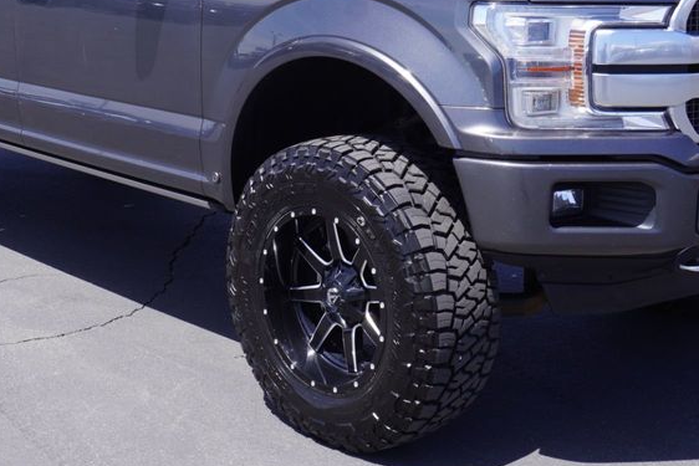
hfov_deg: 31.9
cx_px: 303
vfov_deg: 21.5
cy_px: 128
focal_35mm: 63
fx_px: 1222
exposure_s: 1/125
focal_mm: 23
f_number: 9
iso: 100
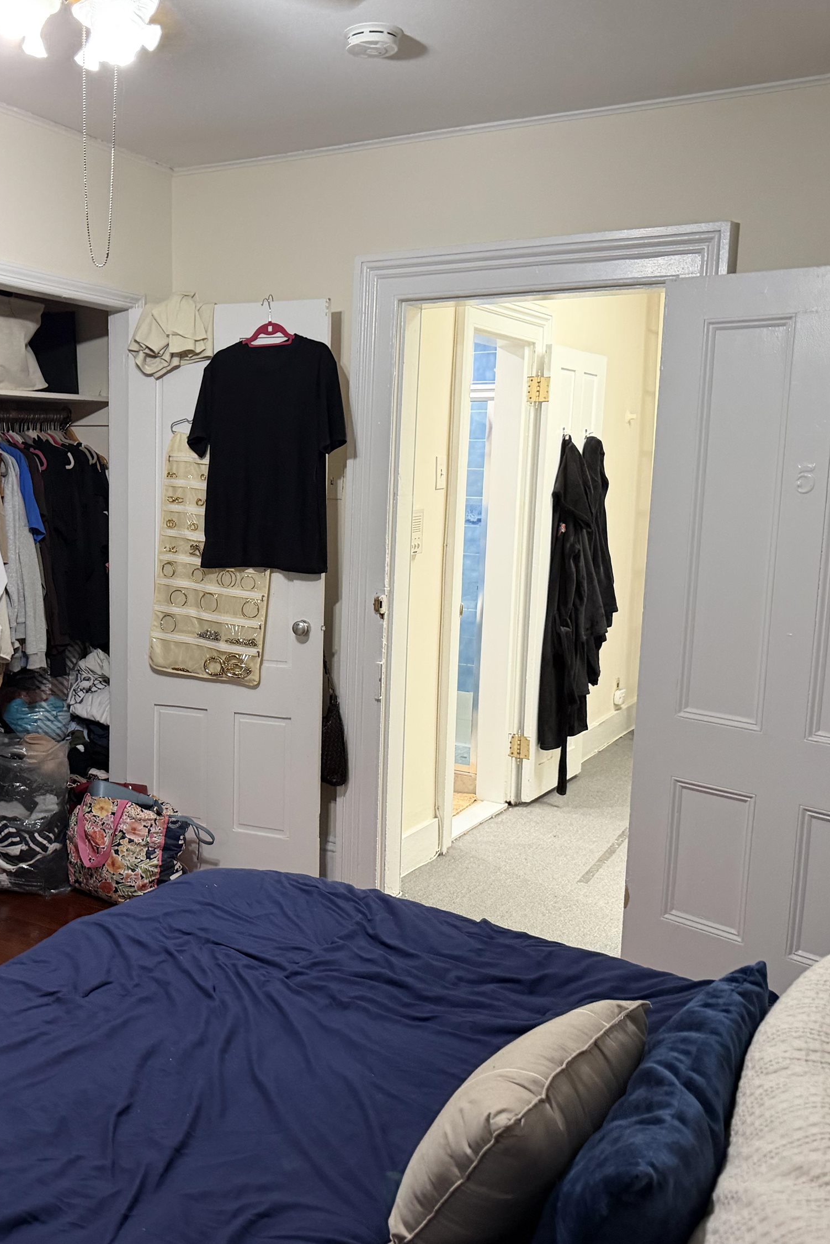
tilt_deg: -6.6
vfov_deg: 55.8
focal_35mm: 34
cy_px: 617
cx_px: 195
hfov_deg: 37.8
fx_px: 1175
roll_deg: -1.1
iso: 400
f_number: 1.78
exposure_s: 1/60
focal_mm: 6.76
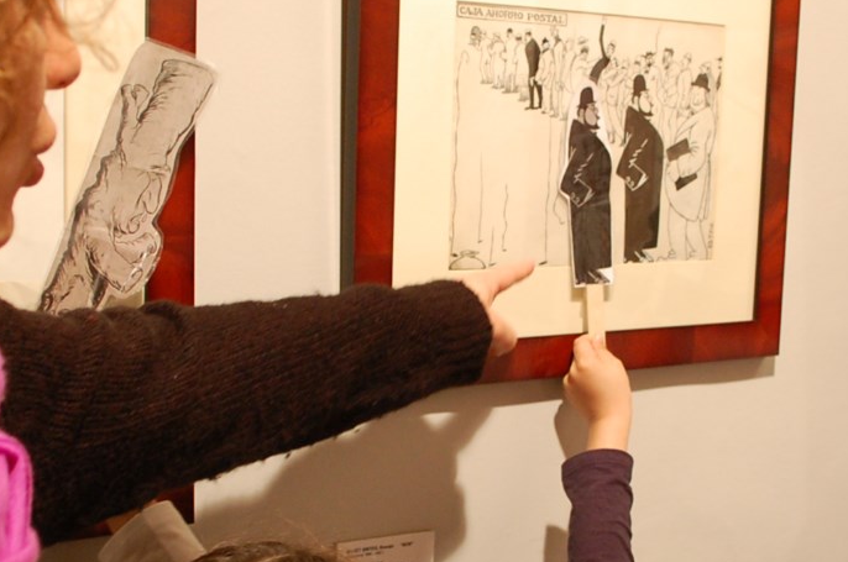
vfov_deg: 21.4
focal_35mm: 63
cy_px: 353
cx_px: 460
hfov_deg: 31.9
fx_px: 1482
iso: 800
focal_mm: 18
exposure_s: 1/25
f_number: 3.5
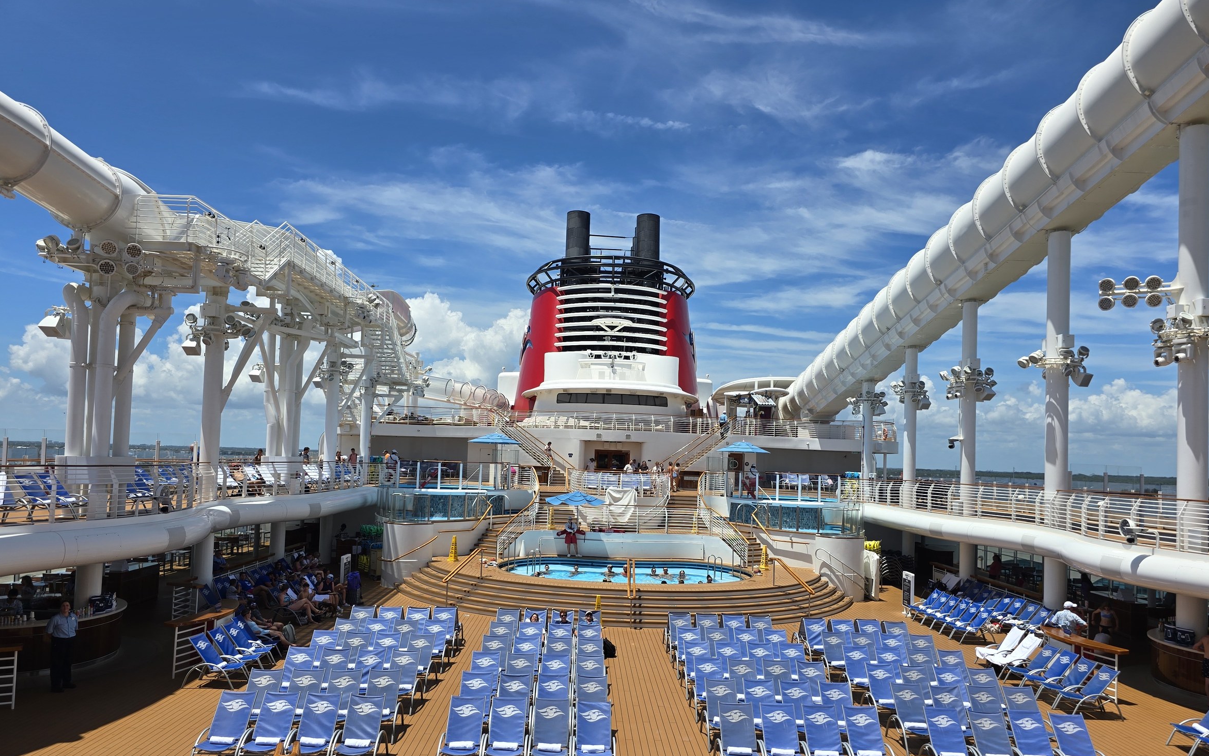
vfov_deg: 49.2
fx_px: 824
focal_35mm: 25
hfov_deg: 72.5
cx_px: 594
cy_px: 423
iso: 12
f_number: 1.7
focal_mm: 6.3
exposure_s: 1/1365
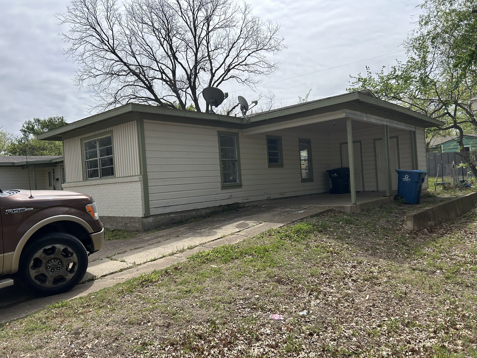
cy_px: 179
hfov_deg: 67.3
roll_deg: +5.2
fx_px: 358
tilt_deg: -0.2
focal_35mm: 26
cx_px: 238
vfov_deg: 53.1
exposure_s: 1/6993
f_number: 1.5
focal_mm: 5.7
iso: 50
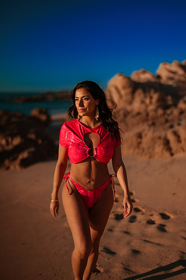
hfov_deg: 23.3
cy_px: 140
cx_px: 93
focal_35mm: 58
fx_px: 451
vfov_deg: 34.5
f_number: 1.4
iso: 50
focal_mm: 58
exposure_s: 1/8000
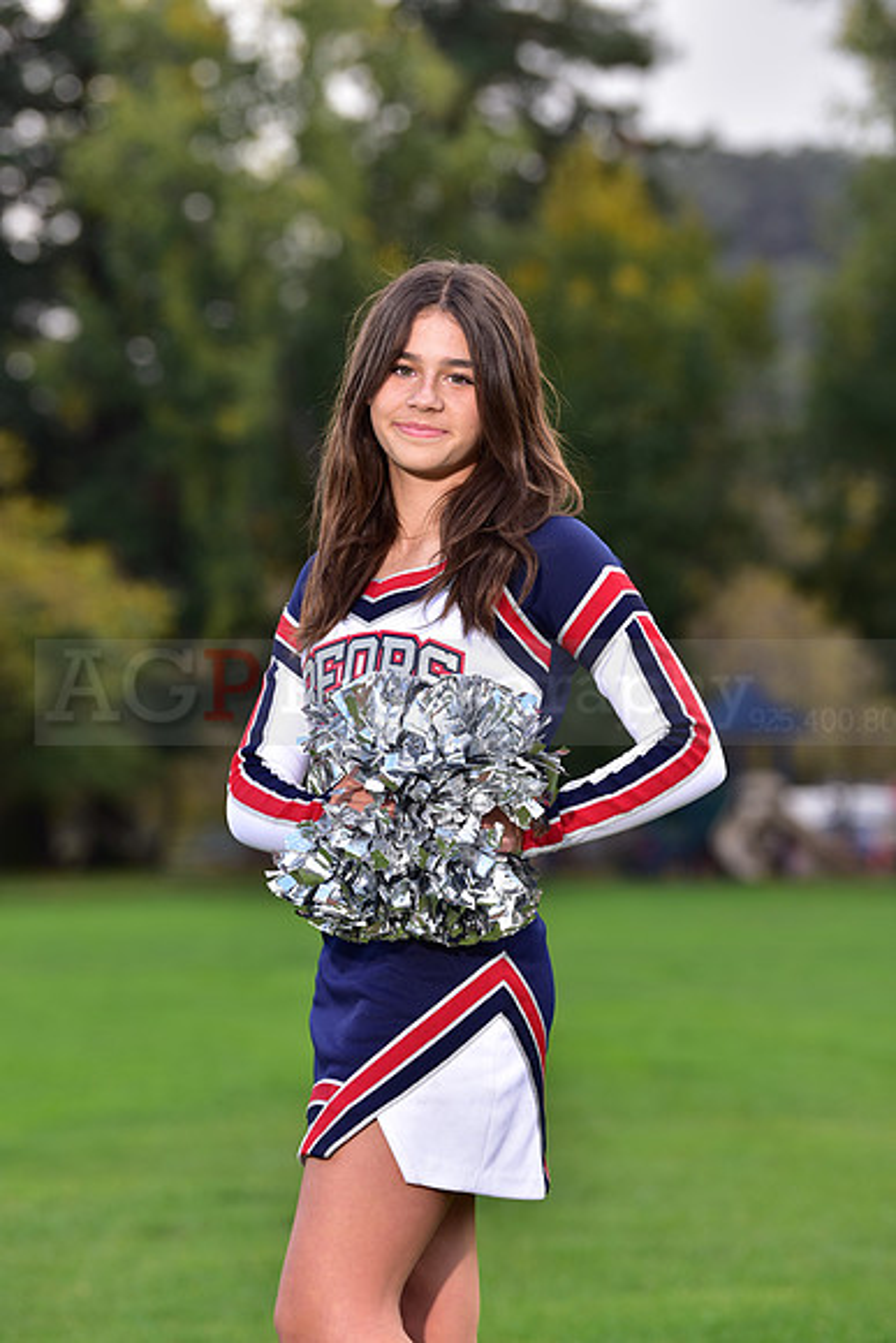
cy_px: 672
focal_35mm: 135
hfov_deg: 10.2
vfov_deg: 15.2
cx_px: 448
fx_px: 5037
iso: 200
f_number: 4.5
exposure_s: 1/250
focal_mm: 135
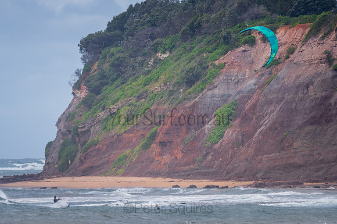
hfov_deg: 4.3
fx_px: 4478
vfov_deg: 2.9
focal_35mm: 479
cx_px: 170
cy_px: 136
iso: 200
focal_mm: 390
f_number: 5.6
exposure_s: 1/2000
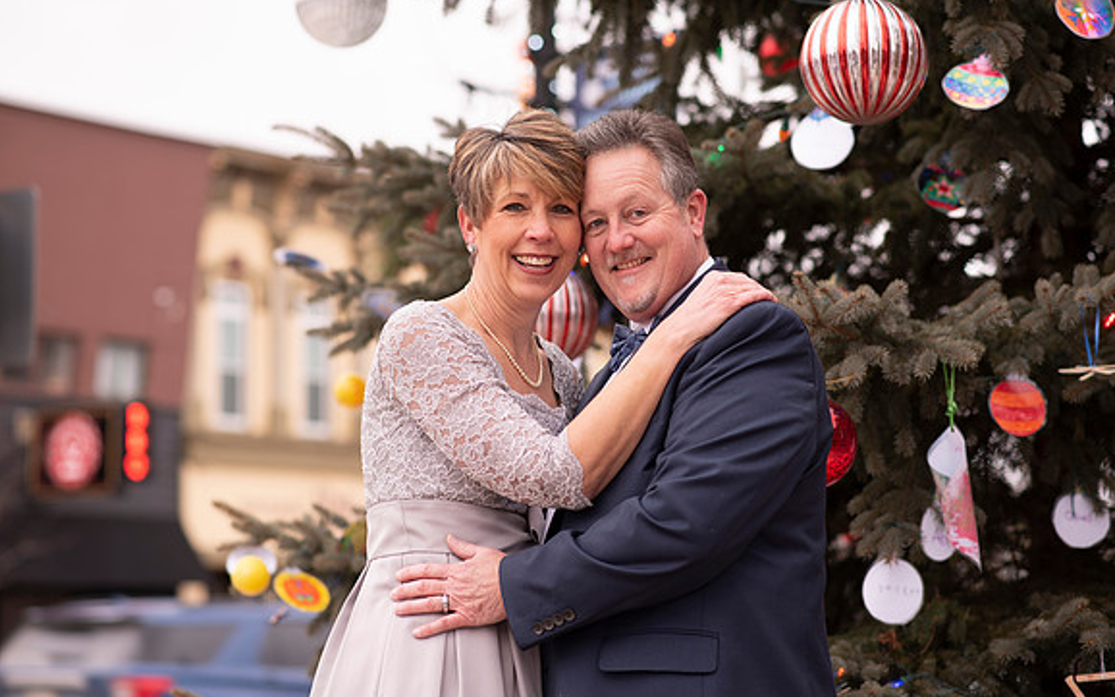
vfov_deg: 15.0
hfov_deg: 23.8
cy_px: 333
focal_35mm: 87
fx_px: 2643
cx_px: 558
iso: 100
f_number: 2.5
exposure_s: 1/125
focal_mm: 85
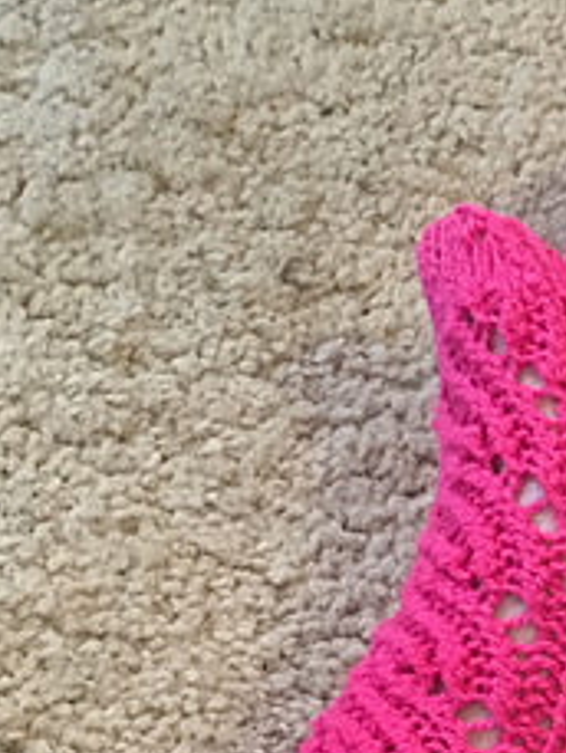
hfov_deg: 17.4
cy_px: 829
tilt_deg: -72.2
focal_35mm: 81
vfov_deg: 22.7
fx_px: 1764
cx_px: 678
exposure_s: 1/15
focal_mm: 4.15
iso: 320
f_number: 2.2
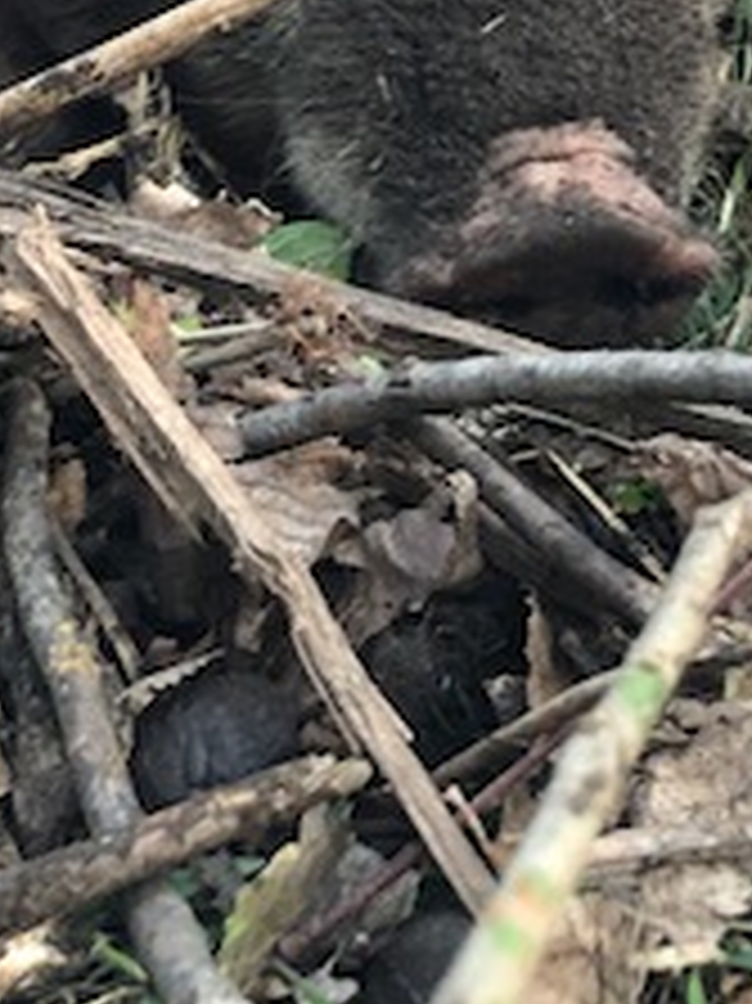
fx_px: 2261
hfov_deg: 18.2
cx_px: 811
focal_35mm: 78
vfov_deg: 23.0
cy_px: -194
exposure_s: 1/60
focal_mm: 3.99
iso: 320
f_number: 1.8
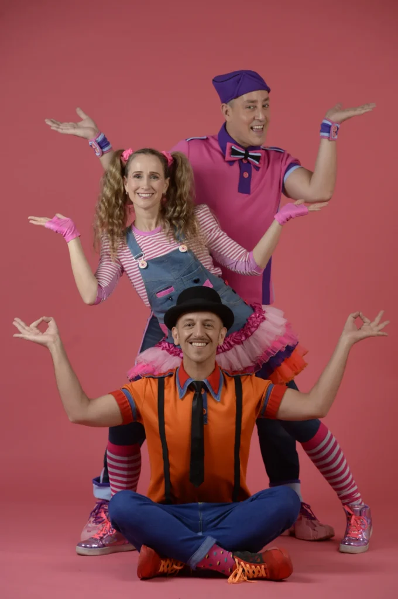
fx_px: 1929
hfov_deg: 11.8
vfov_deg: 17.7
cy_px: 300
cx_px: 199
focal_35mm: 116
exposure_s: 1/160
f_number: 7.1
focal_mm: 116
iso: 160
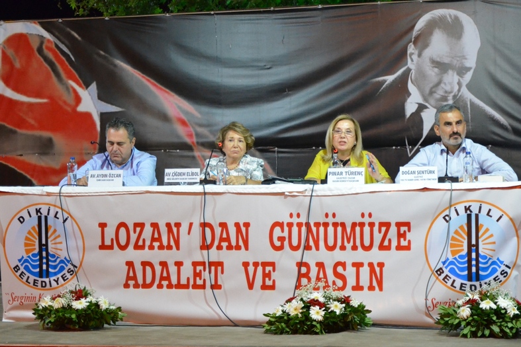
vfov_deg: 21.6
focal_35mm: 63
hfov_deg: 31.9
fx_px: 912
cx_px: 260
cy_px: 174
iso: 4000
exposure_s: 1/40
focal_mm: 42
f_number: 4.8
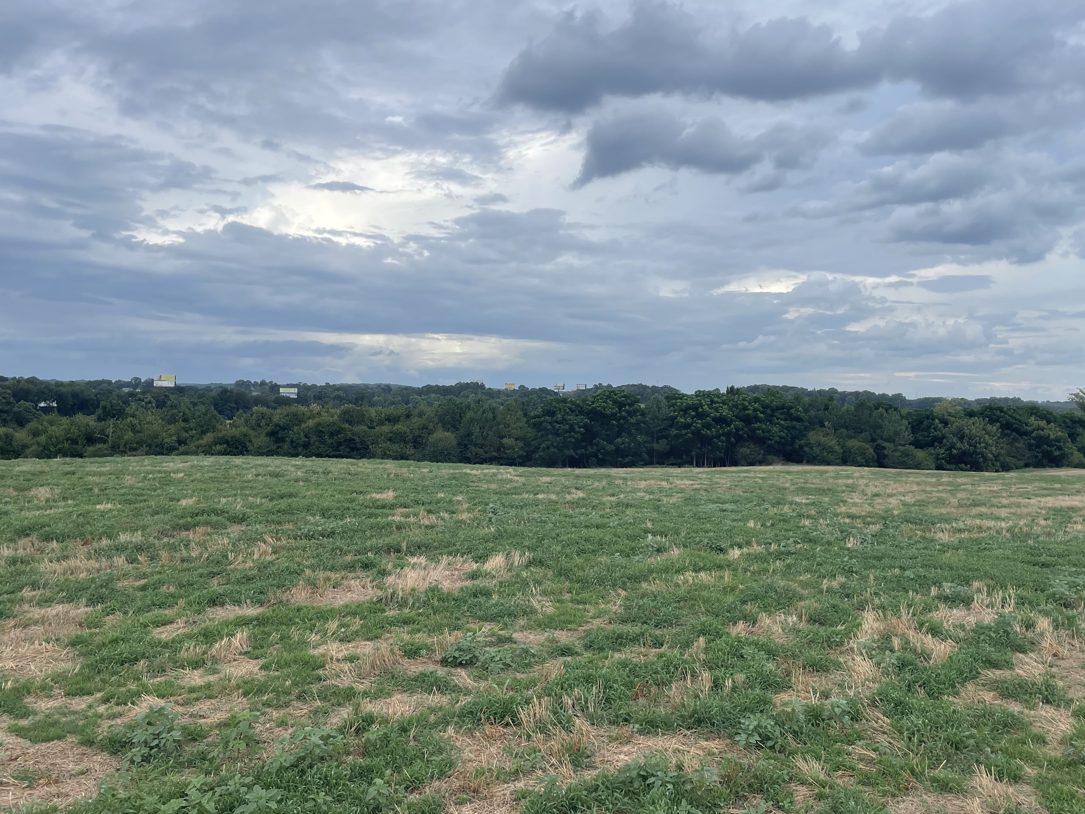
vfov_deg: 45.4
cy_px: 429
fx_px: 972
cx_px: 573
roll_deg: -0.1
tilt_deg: -1.1
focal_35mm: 31
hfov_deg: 58.3
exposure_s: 1/2506
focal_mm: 4.2
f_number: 1.6
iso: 32
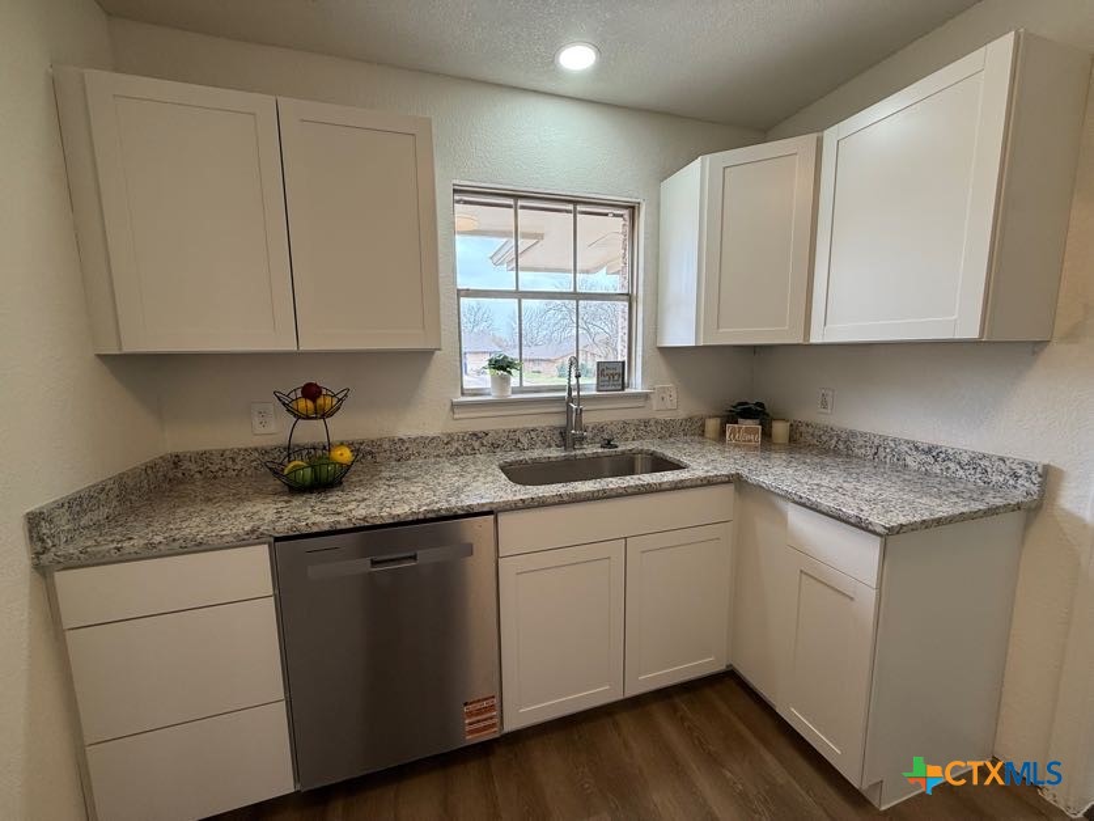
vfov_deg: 85.7
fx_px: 442
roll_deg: +0.8
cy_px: 410
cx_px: 547
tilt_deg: -7.0
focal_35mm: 14
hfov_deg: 102.1
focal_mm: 2.22
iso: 100
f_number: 2.2
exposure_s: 1/120
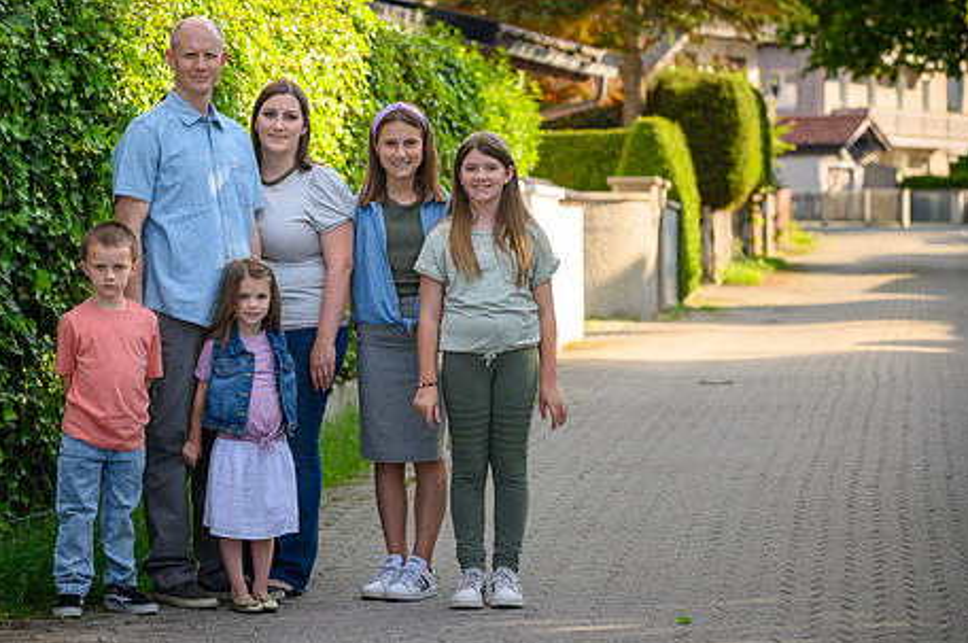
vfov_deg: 8.6
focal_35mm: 159
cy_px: 289
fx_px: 4271
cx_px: 374
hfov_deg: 12.9
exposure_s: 1/1000
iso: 400
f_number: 5.6
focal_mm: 125
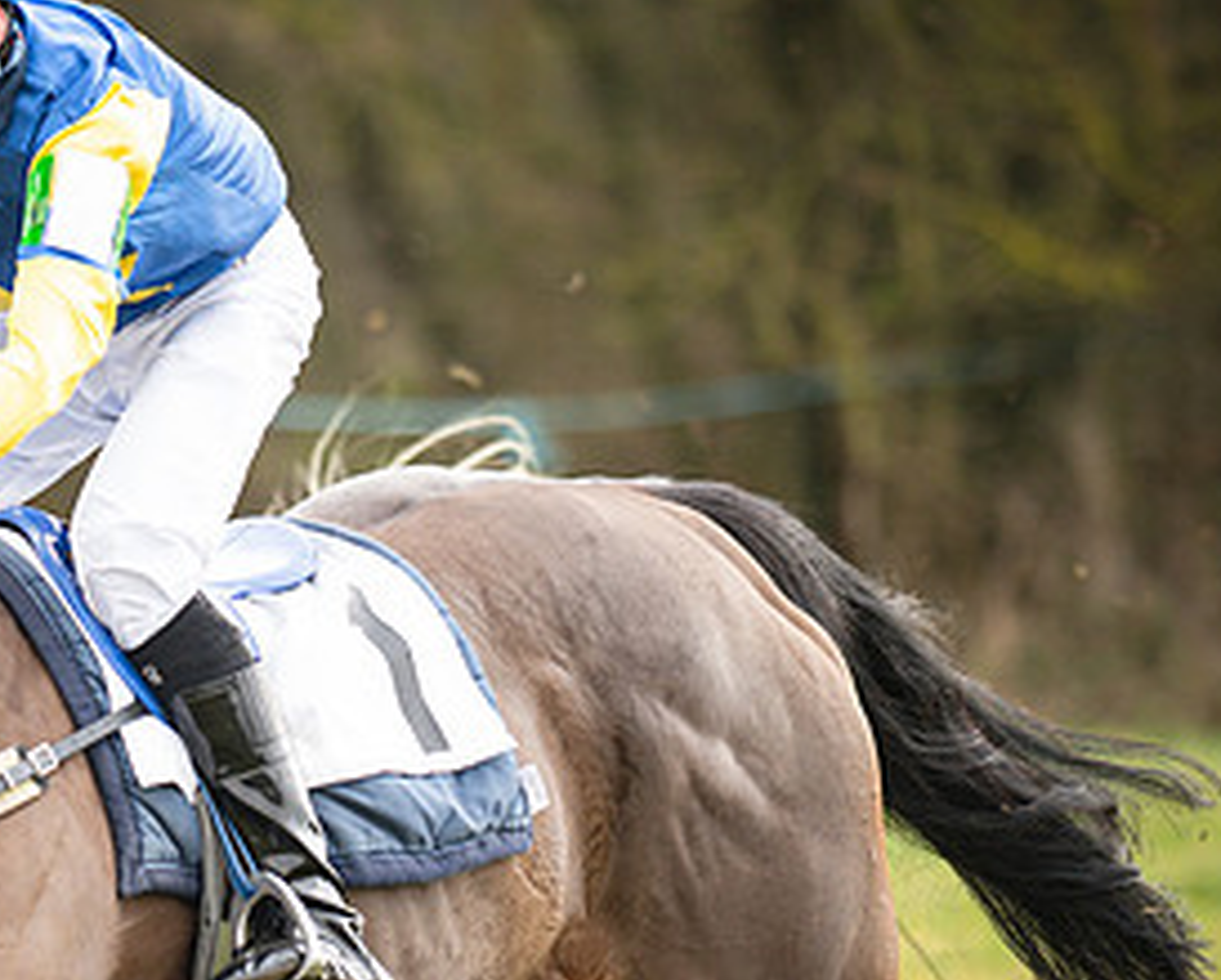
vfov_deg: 3.3
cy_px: 694
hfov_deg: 4.1
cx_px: 283
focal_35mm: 476
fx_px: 17220
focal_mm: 135
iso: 250
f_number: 1.8
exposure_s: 1/1000
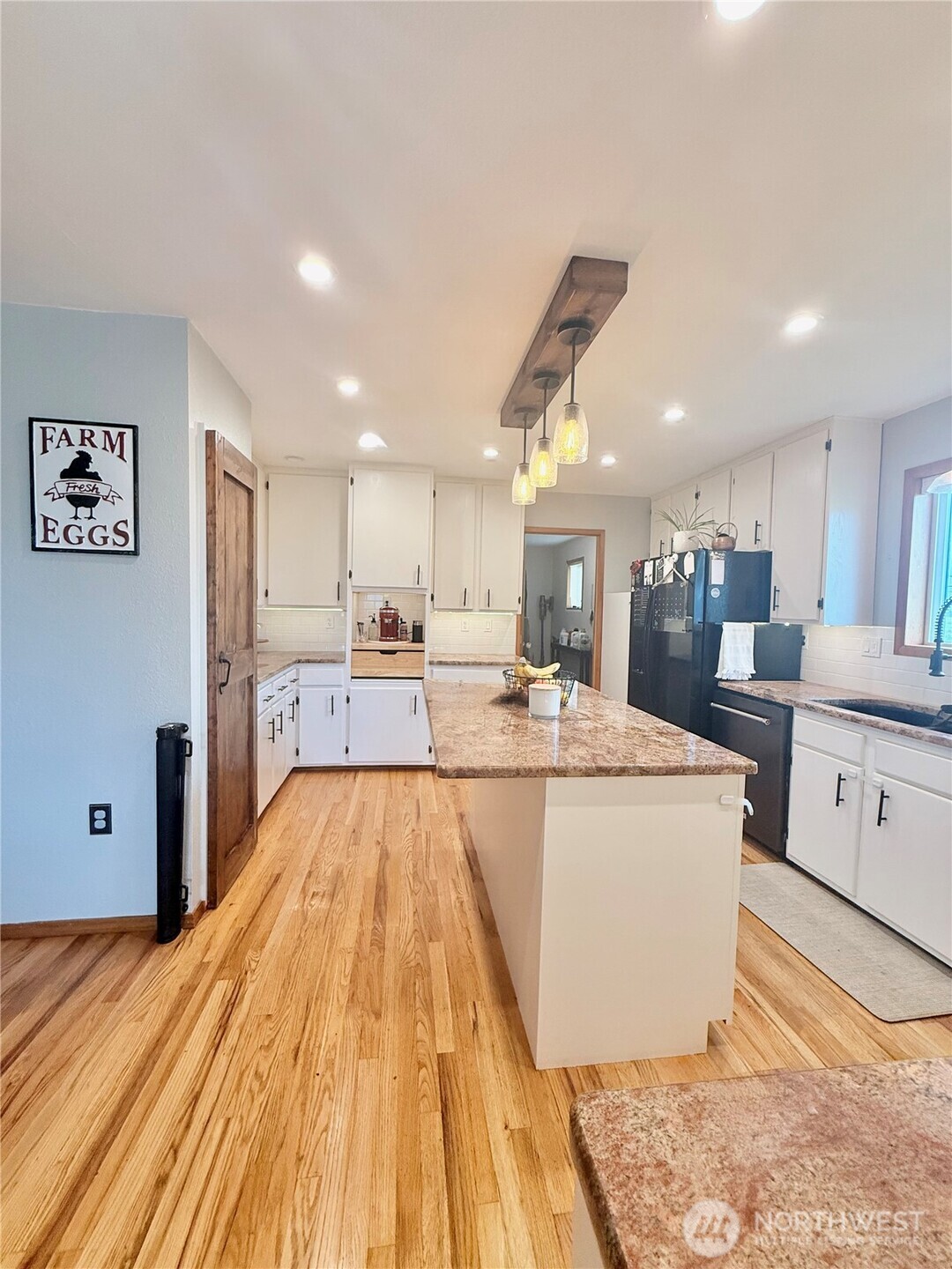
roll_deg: -2.1
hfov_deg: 85.7
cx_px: 476
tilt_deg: -2.0
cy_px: 634
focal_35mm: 14
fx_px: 513
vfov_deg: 102.1
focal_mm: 2.22
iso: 200
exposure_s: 1/120
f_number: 2.2
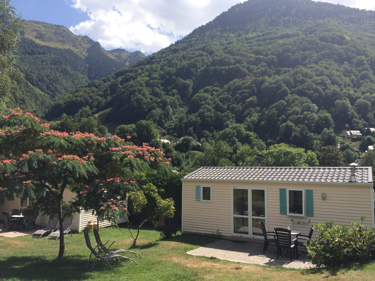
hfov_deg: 61.7
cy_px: 140
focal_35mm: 29
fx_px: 314
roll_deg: -0.6
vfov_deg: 48.2
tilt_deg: +5.4
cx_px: 188
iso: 32
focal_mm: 4.15
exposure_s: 1/1642
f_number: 2.2
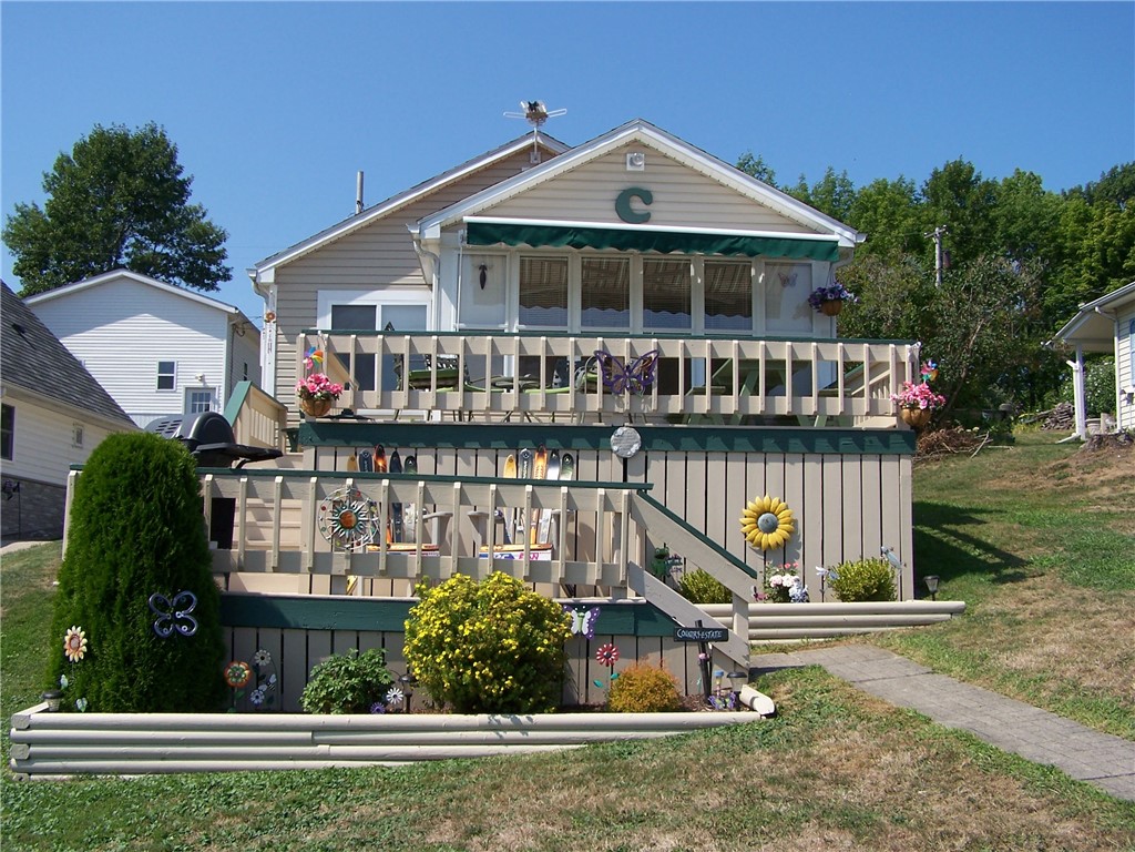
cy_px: 426
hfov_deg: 49.0
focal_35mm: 38
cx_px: 568
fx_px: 1246
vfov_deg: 37.7
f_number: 4
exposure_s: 1/800
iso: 80
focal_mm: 6.3
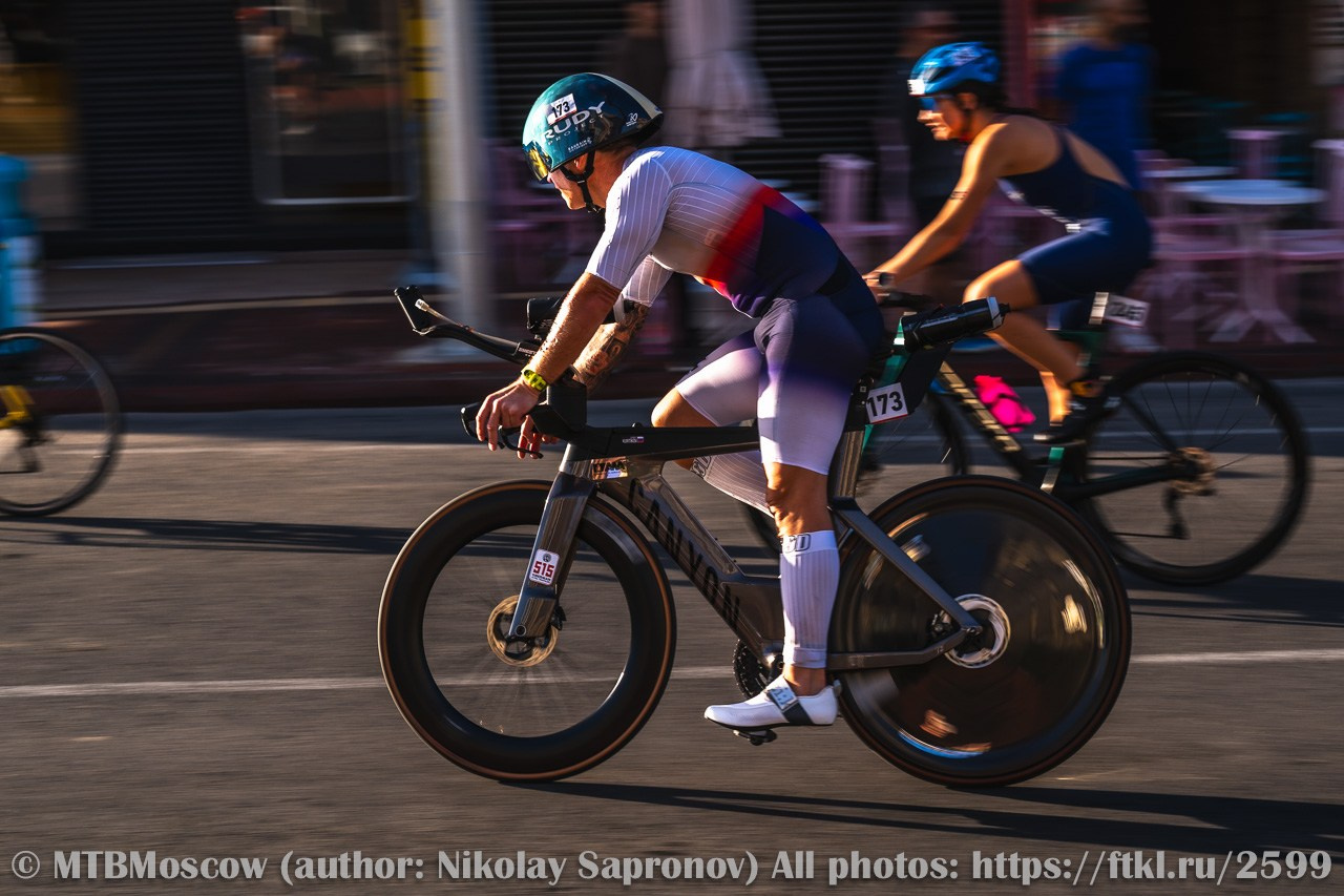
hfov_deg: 28.1
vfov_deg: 18.9
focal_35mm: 72
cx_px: 672
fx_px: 2687
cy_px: 448
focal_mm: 72
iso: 80
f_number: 8
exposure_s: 1/160
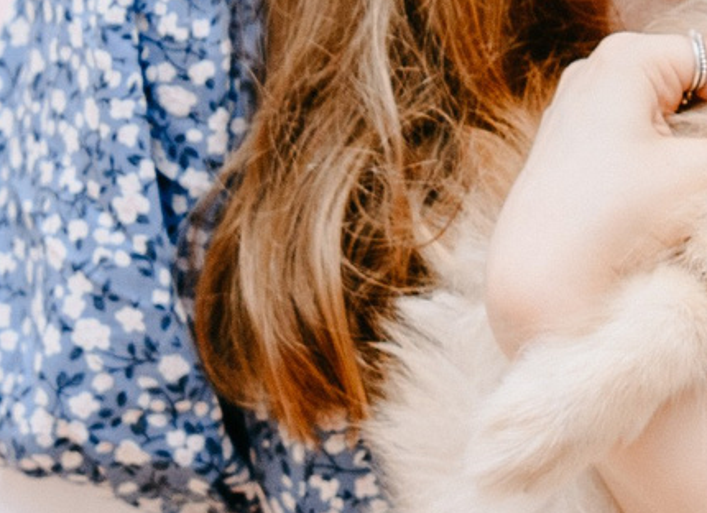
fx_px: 4461
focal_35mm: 221
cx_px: 1408
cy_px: -98
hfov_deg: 8.6
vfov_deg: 6.5
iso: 200
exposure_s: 1/160
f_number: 3.5
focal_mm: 31
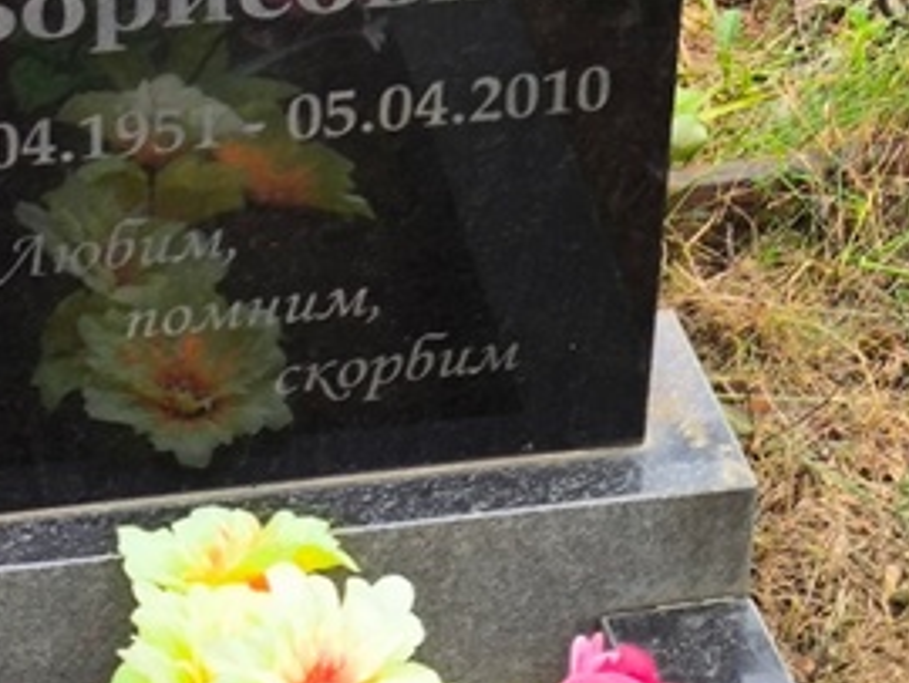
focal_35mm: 148
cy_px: -87
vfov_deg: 9.9
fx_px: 3890
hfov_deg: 13.3
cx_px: 237
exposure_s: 1/222
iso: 50
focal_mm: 4.71
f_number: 1.7
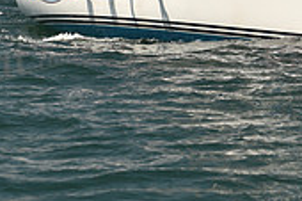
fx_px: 2573
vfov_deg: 4.5
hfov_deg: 6.7
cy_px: -36
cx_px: 171
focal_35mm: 307
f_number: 5
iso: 250
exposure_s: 1/800
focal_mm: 90
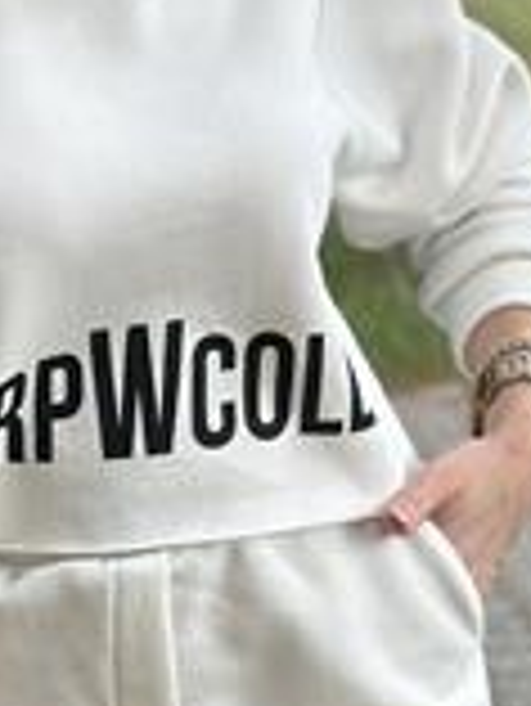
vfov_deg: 12.4
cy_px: 216
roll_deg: +3.2
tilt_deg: -8.6
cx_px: 72
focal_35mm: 159
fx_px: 3248
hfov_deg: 9.3
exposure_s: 1/175
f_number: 1.78
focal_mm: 6.86
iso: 80
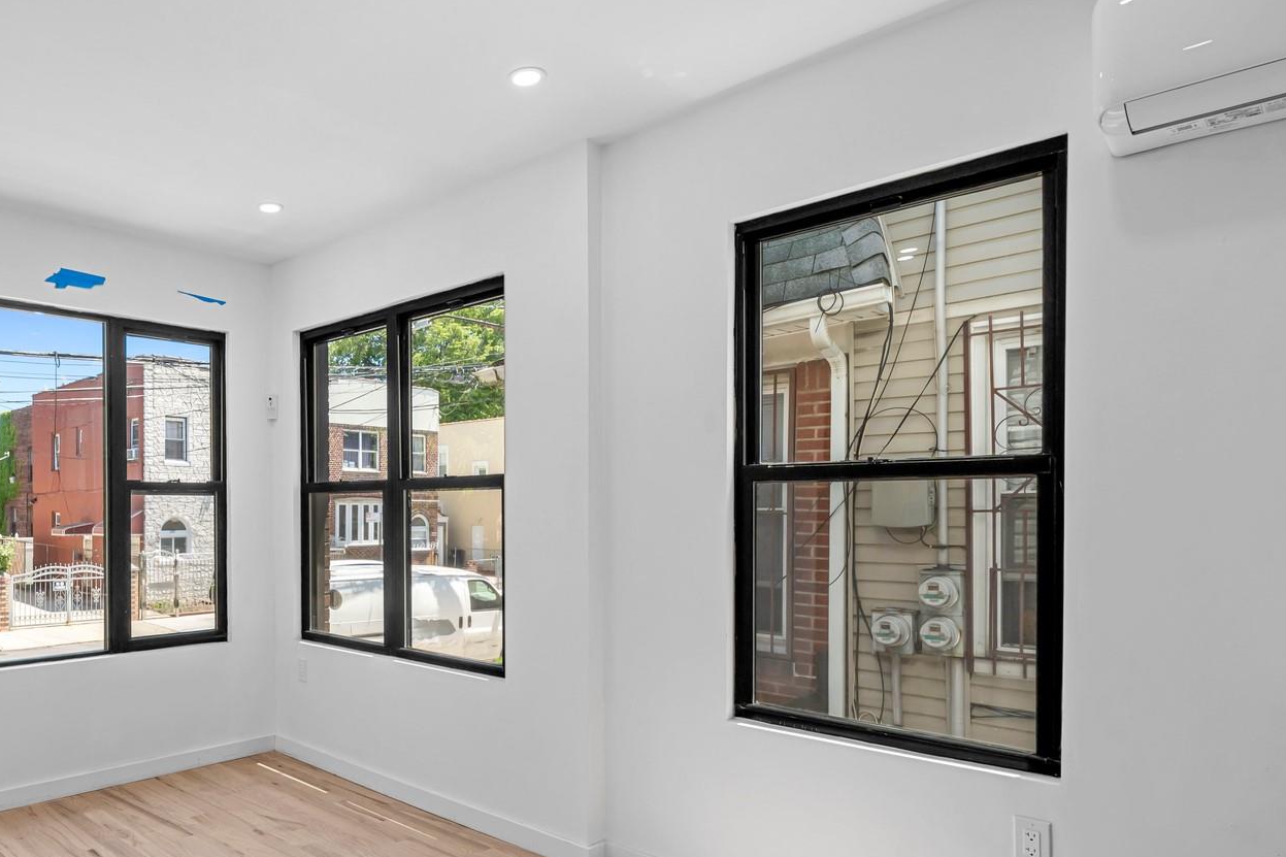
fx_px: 821
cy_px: 520
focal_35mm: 23
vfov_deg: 54.6
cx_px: 374
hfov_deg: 72.5
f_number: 9
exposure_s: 1/20
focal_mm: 14
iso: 400
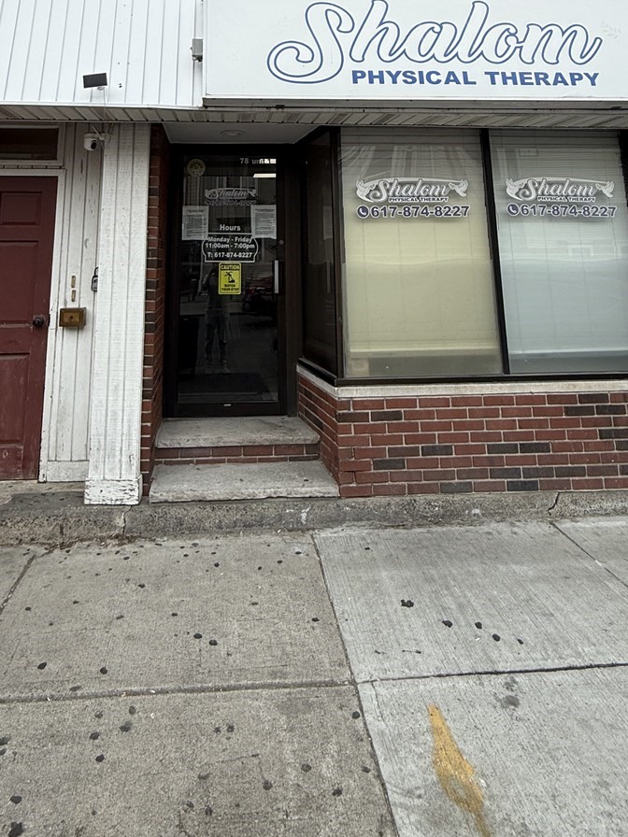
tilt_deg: +11.0
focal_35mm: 24
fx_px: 581
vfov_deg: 64.0
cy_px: 144
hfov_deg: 56.4
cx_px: 254
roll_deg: +0.0
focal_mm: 2.22
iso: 50
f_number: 2.2
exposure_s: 1/942
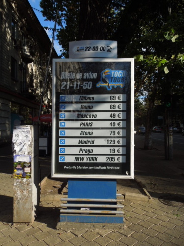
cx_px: 92
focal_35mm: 25
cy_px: 123
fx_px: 177
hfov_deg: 54.9
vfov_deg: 69.4
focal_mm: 4.5
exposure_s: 1/800
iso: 100
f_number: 3.3
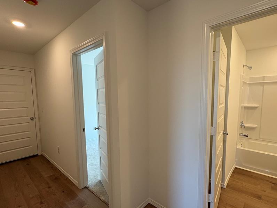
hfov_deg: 87.7
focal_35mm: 18
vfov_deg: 71.5
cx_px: 145
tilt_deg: -5.2
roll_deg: +0.9
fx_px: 144
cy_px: 111
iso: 125
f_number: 2.2
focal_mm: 2.22
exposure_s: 1/120
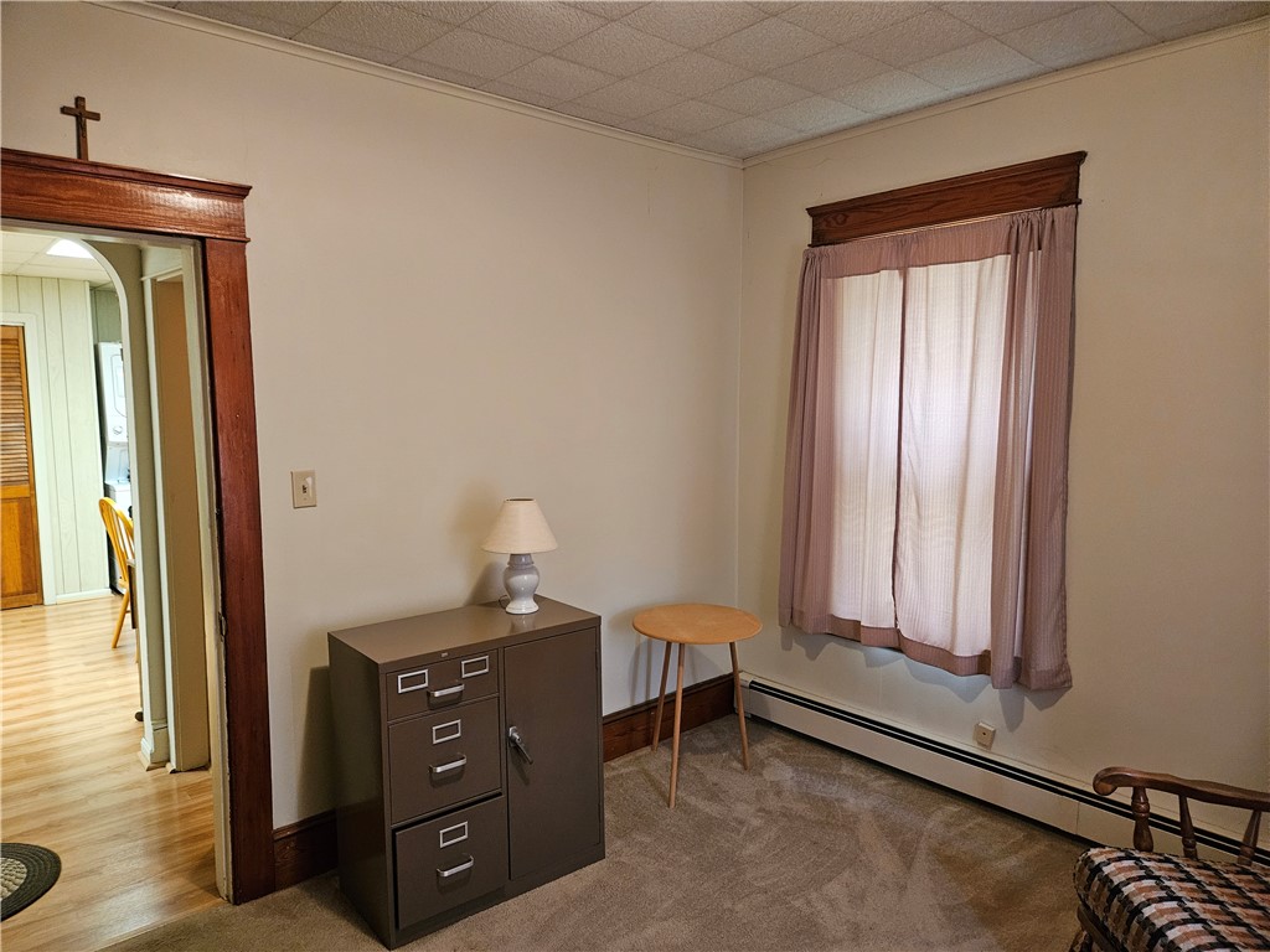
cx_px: 635
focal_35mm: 23
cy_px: 476
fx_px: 844
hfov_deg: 73.9
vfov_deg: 58.9
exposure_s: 1/120
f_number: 1.8
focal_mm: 5.4
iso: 800
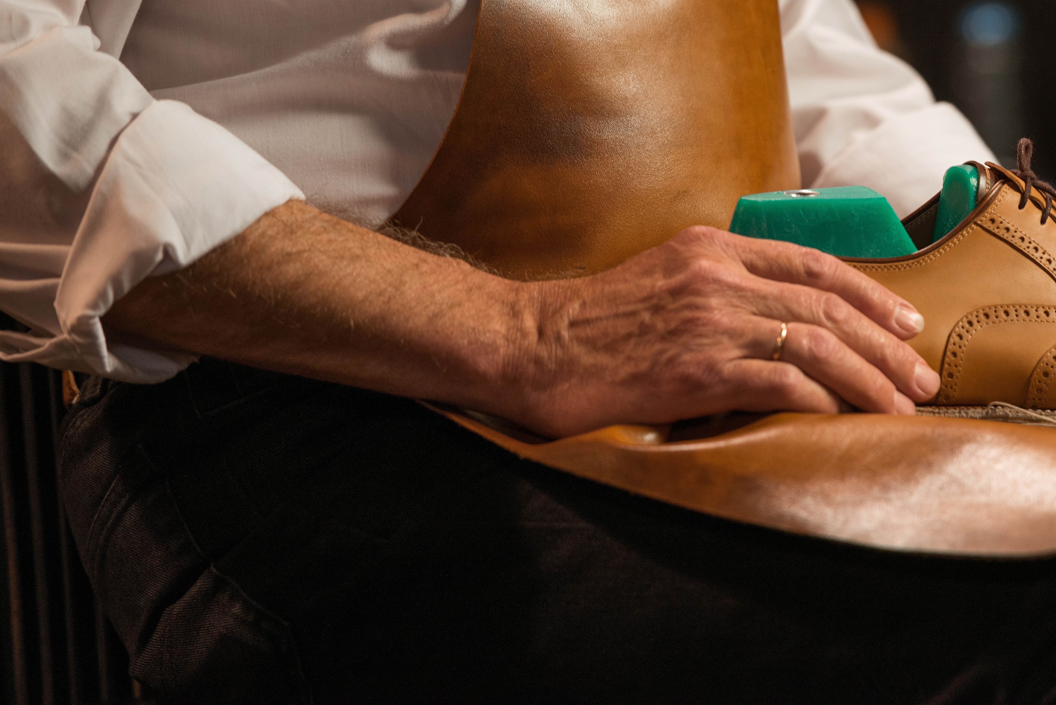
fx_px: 7717
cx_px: 728
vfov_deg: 5.2
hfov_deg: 7.8
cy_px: 245
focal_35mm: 263
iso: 400
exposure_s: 1/100
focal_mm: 185
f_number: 3.5
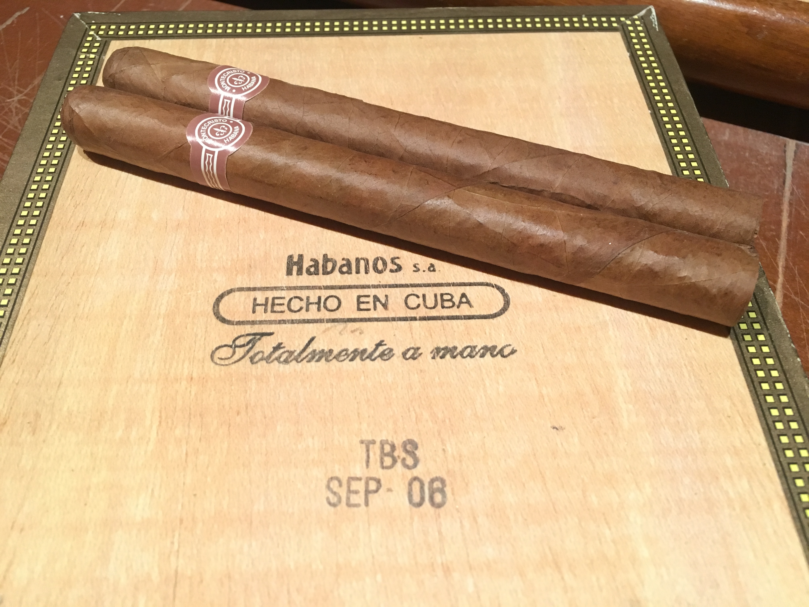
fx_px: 678
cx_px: 404
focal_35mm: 29
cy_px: 304
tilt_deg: -52.8
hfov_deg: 61.7
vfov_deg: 48.2
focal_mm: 4.15
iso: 200
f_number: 2.2
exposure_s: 1/17
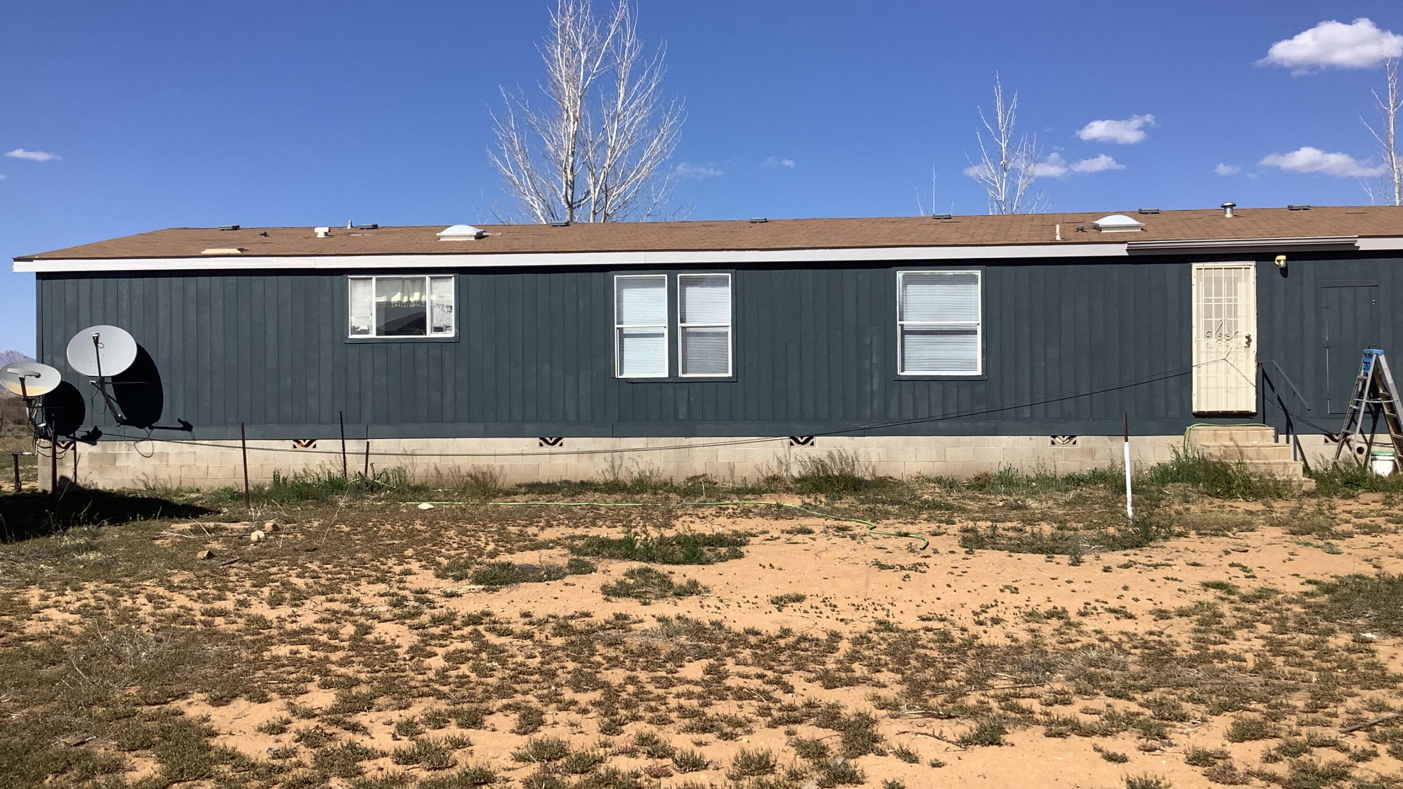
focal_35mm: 34
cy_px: 376
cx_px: 704
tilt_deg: -0.9
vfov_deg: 34.6
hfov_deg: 58.0
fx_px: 1265
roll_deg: +0.7
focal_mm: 3.3
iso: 25
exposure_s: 1/1942
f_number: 2.4
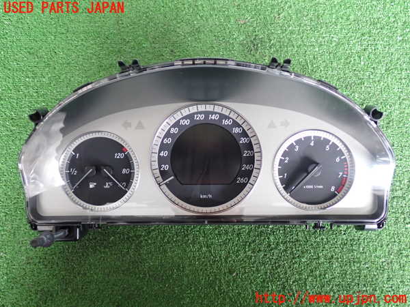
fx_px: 426
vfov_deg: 39.7
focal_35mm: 36
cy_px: 154
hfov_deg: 51.4
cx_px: 205
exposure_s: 1/40
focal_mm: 6.37
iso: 640
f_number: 2.5
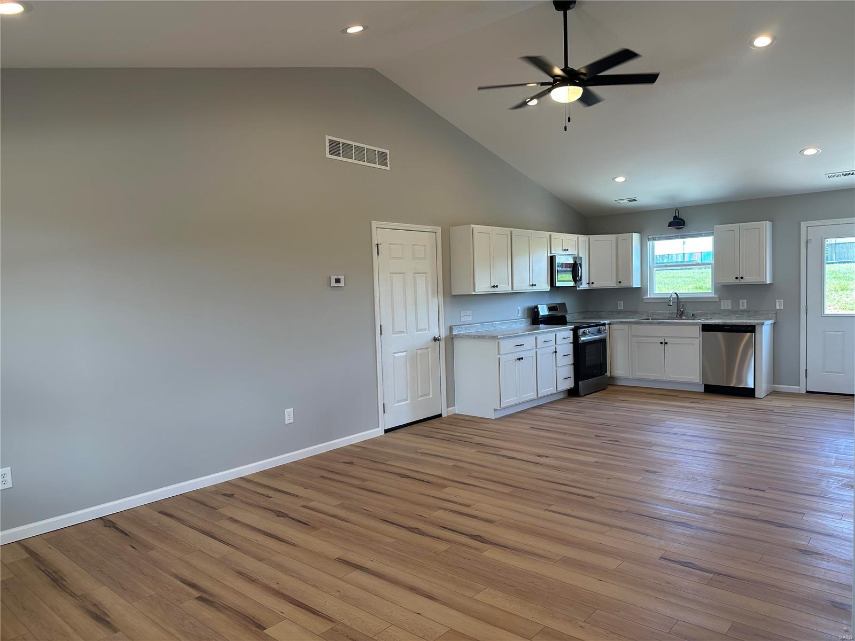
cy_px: 320
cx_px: 428
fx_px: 593
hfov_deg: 71.6
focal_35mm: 24
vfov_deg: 56.8
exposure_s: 1/144
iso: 100
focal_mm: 6.86
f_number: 1.78
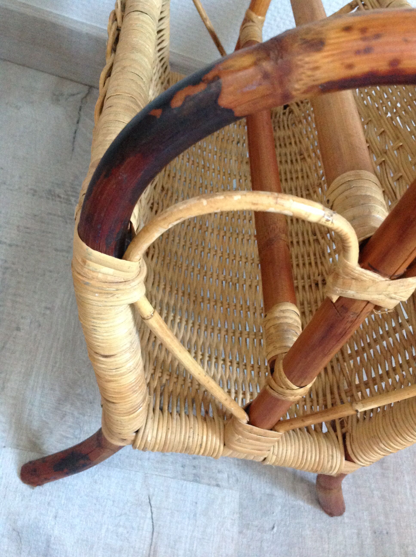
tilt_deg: -47.4
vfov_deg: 52.7
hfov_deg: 40.6
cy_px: 278
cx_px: 208
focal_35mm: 35
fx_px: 562
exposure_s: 1/15
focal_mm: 4.28
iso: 400
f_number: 2.4
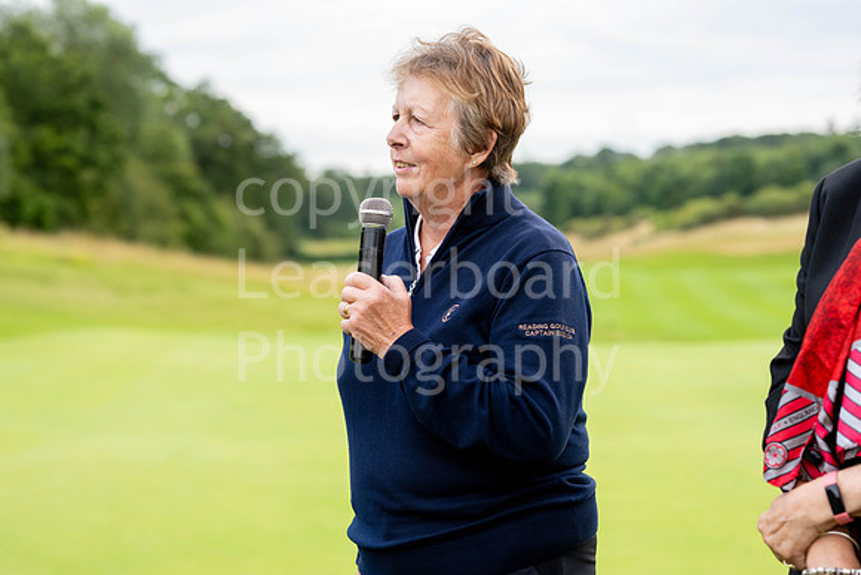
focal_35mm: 85
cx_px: 430
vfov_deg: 16.1
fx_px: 2033
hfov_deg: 23.9
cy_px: 288
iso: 400
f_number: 4
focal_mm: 85
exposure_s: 1/500
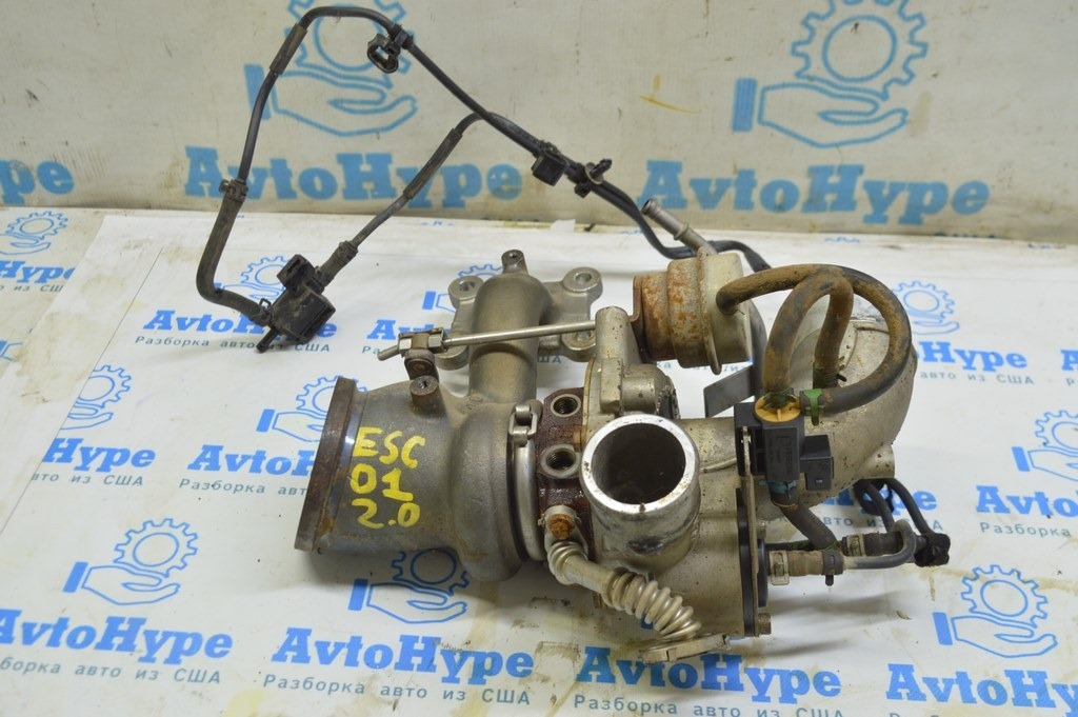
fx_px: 1167
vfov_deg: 34.2
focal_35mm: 39
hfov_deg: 49.6
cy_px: 358
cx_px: 539
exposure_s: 1/20
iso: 400
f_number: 5.6
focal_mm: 26
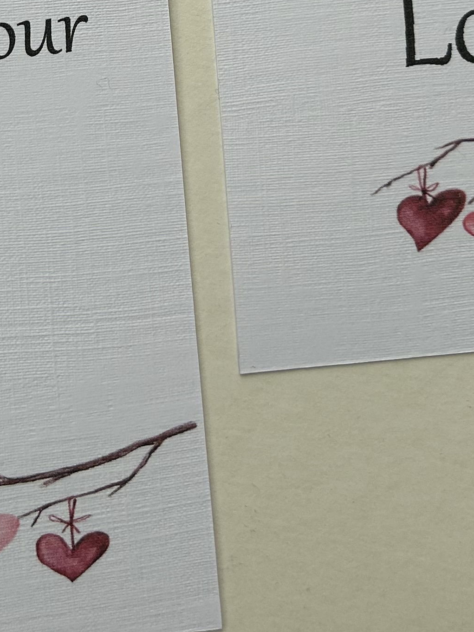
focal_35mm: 77
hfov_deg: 19.1
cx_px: 140
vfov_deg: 23.3
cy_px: -116
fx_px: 1406
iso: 32
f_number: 1.5
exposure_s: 1/142
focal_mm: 5.7
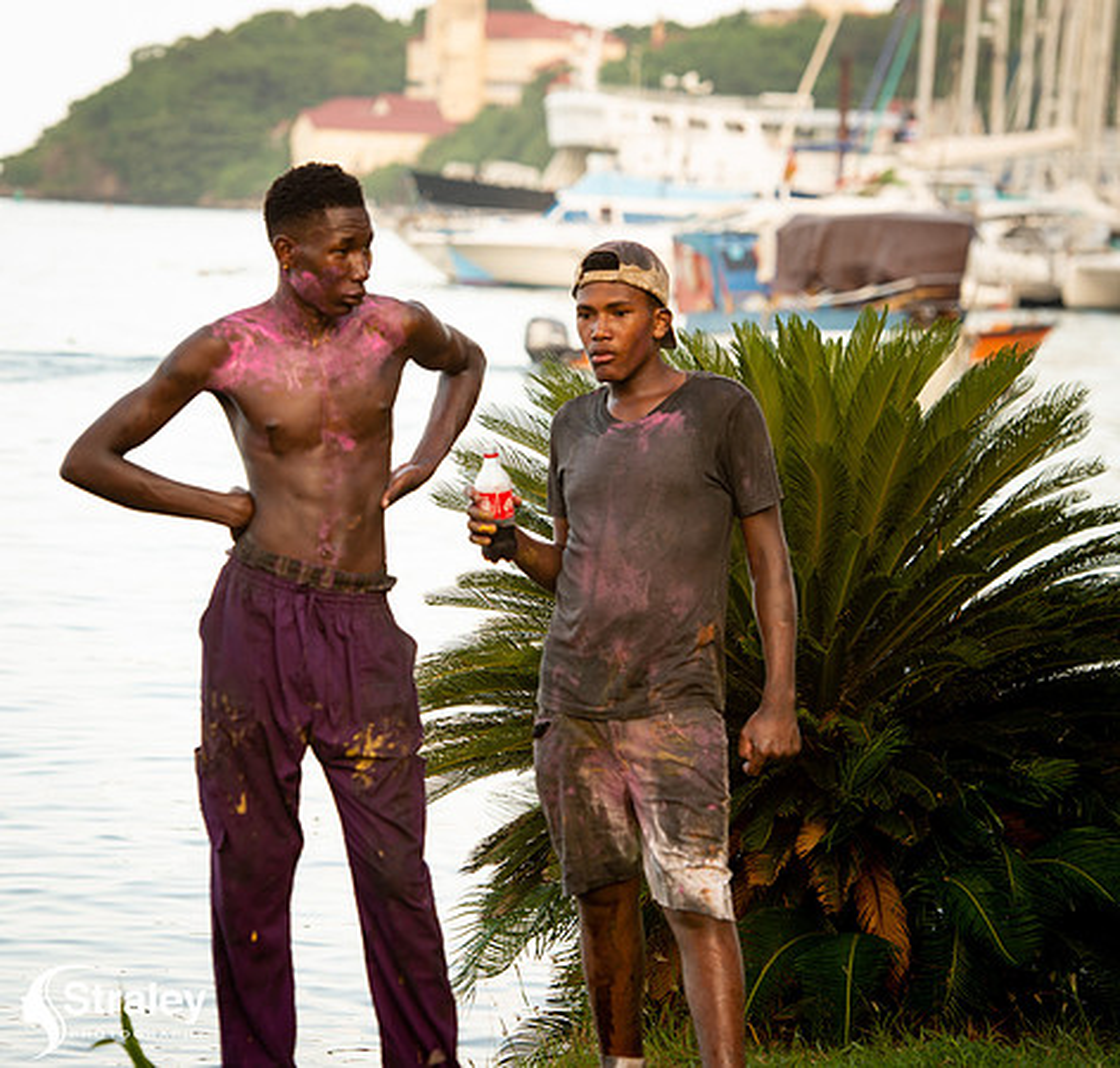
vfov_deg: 10.1
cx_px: 468
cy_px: 476
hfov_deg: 10.6
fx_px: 6034
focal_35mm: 169
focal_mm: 122
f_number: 5
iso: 220
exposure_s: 1/200
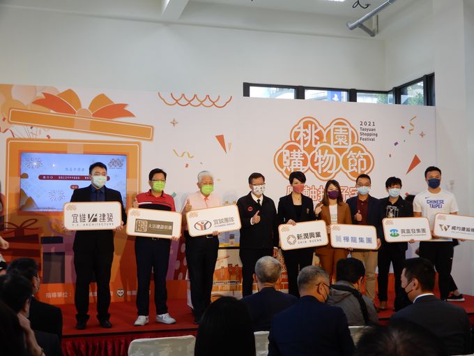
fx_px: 616
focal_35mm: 45
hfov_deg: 42.1
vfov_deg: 32.2
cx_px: 237
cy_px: 178
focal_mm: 8
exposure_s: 1/30
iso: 110
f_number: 4
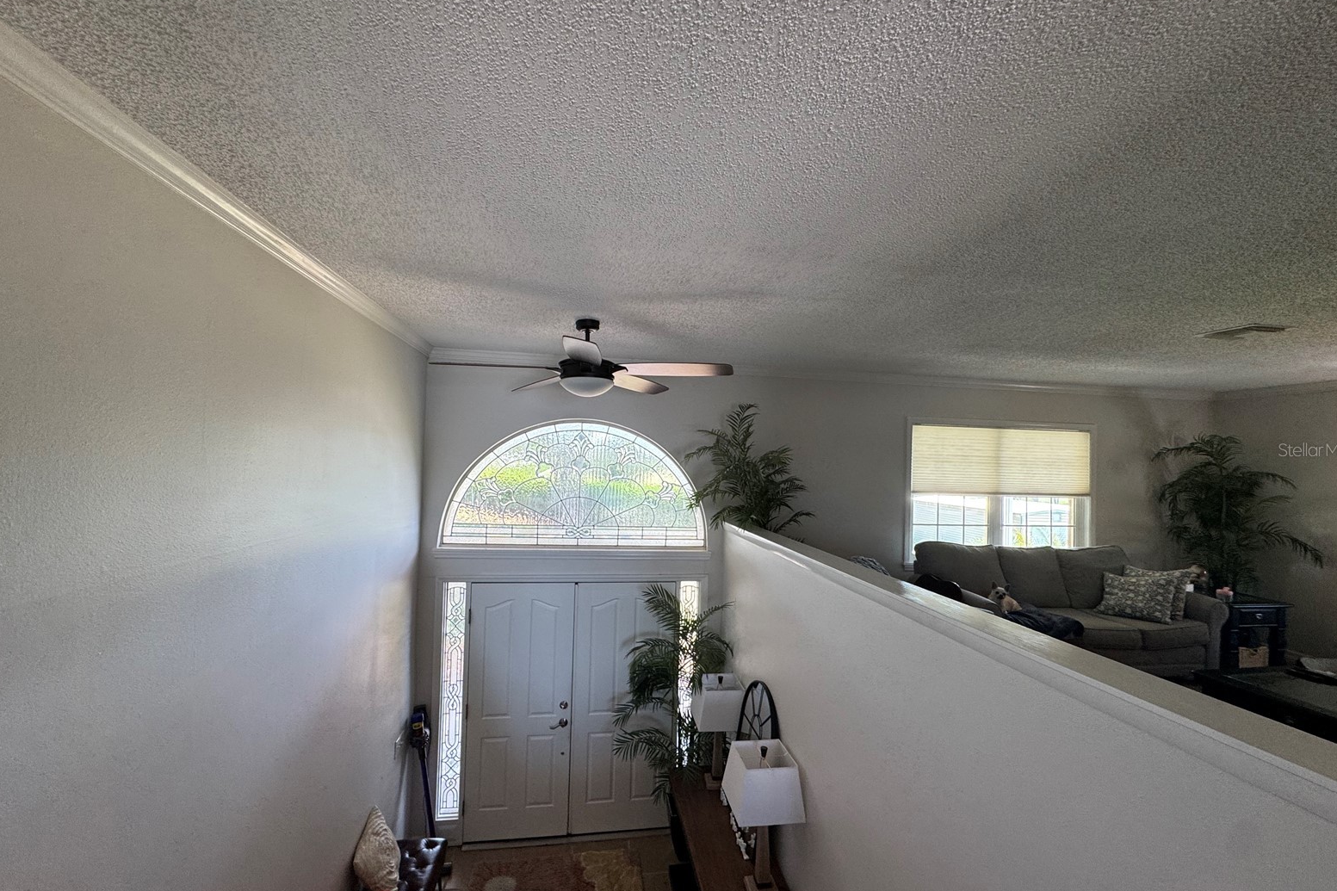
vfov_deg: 77.3
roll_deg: -1.3
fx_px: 557
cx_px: 671
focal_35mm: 15
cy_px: 449
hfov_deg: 100.4
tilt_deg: +2.2
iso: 125
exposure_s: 1/120
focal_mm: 2.22
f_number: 2.2
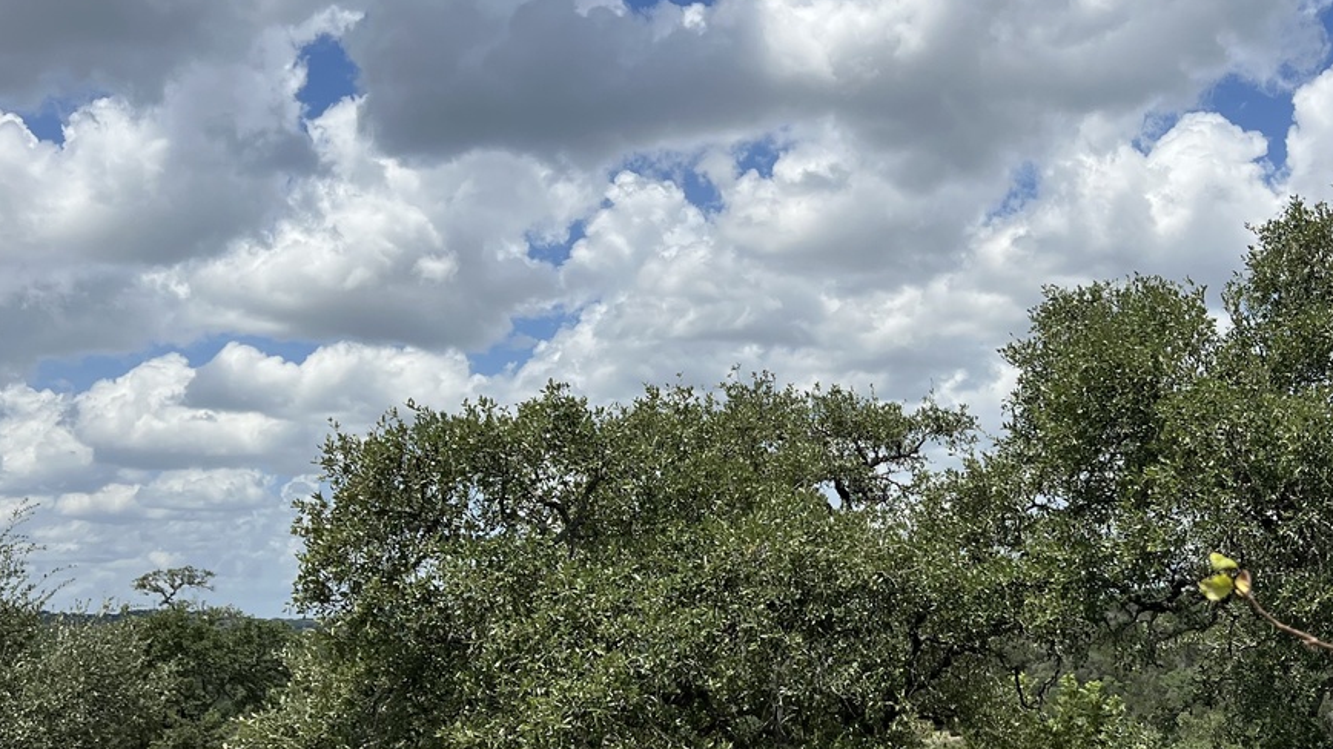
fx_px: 1661
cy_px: 465
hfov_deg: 43.3
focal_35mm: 47
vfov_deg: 25.4
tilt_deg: +6.2
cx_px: 852
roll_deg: -1.4
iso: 50
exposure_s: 1/7463
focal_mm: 5.7
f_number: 1.5
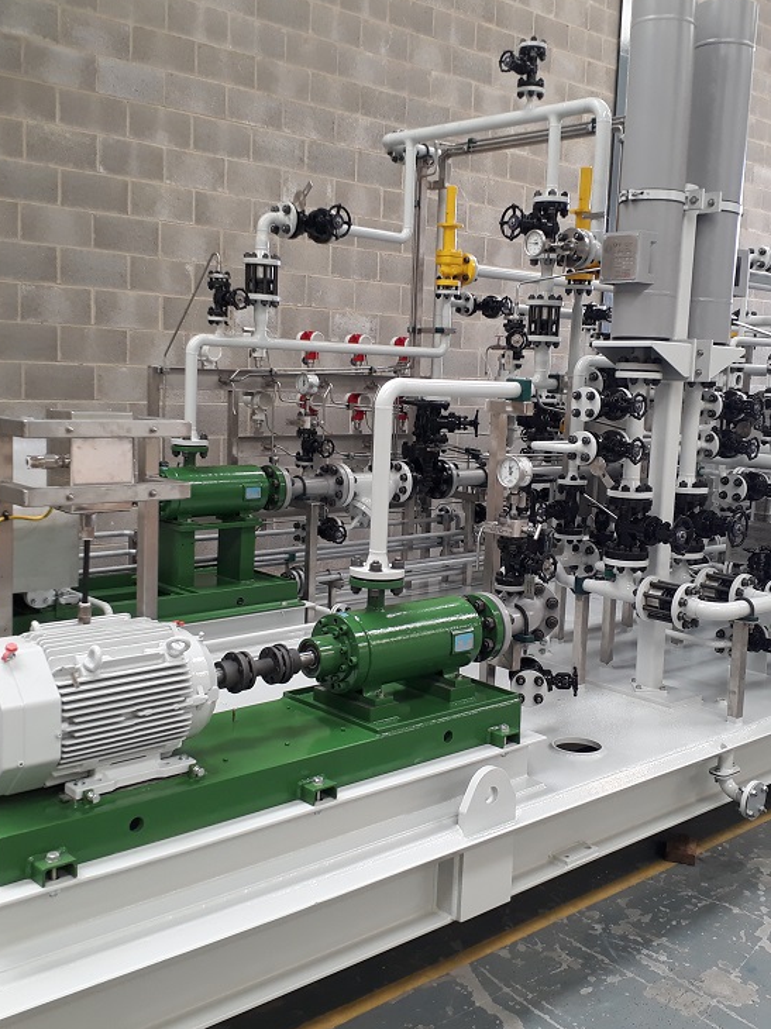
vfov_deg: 50.2
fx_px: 1099
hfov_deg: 38.6
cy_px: 509
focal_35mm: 37
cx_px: 416
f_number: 1.9
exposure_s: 1/50
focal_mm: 3.6
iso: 40
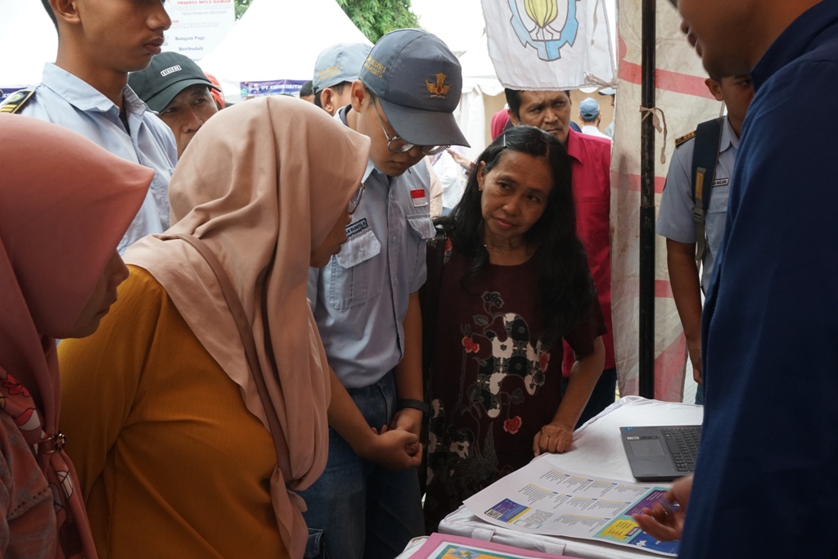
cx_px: 419
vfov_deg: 34.2
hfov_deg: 49.5
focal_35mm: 39
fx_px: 908
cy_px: 280
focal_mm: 39
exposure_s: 1/80
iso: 1250
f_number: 14
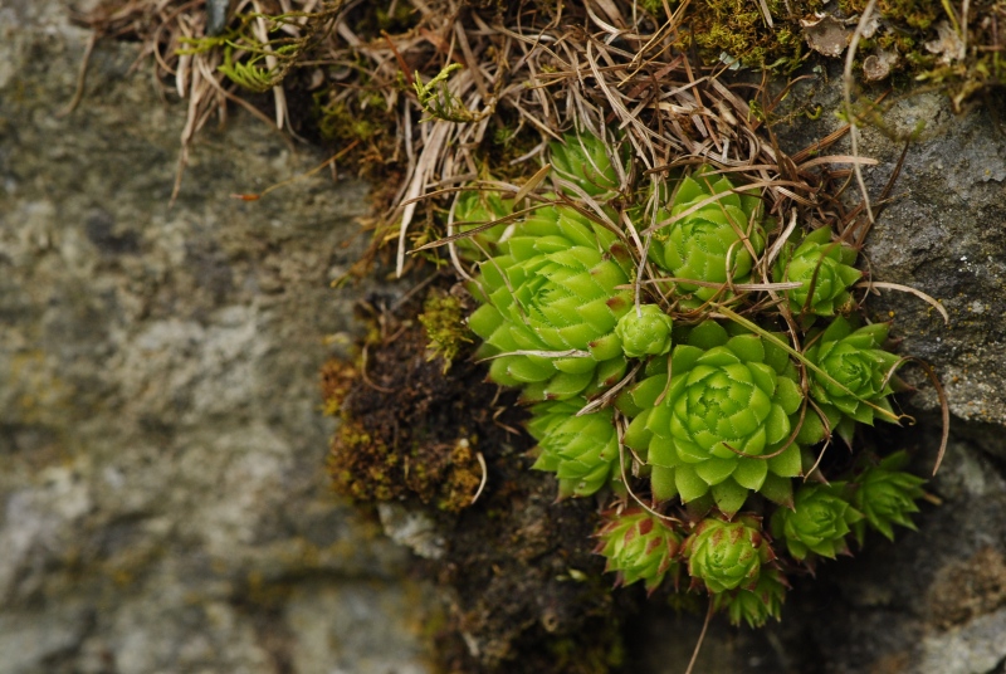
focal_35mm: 128
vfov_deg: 10.8
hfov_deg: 16.0
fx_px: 3568
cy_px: 337
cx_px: 503
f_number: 7.1
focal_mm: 85
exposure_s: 1/200
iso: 400
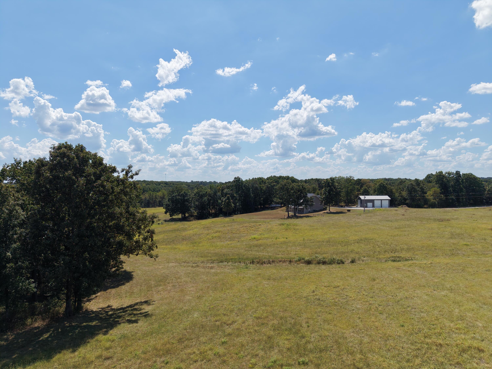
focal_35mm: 24
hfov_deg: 71.6
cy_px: 184
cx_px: 246
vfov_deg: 56.8
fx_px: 341
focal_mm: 8.67
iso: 320
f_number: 1.8
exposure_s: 1/8000
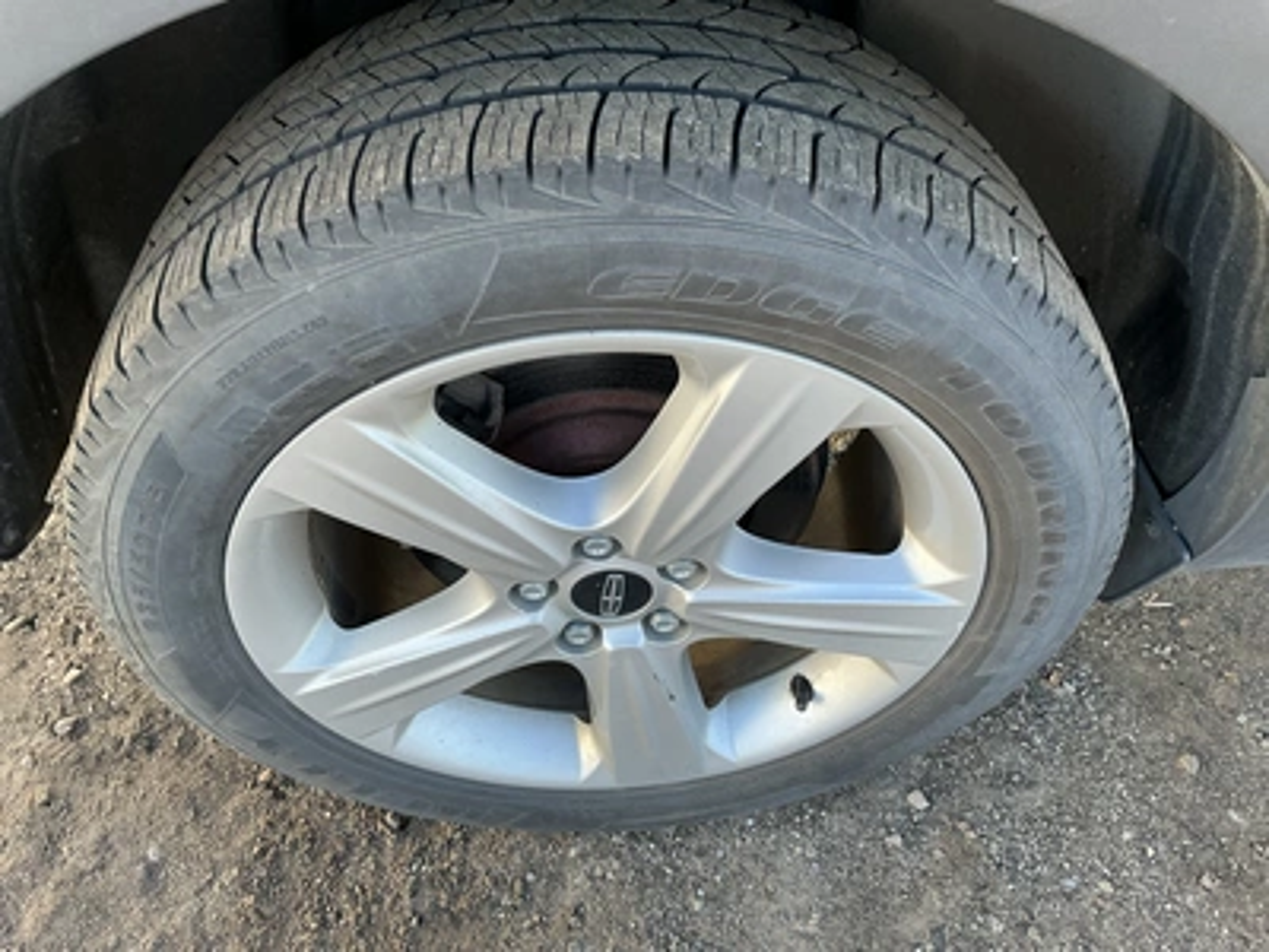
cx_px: 634
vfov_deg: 49.7
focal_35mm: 28
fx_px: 1026
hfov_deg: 63.4
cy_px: 476
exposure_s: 1/122
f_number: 1.8
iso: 32
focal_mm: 3
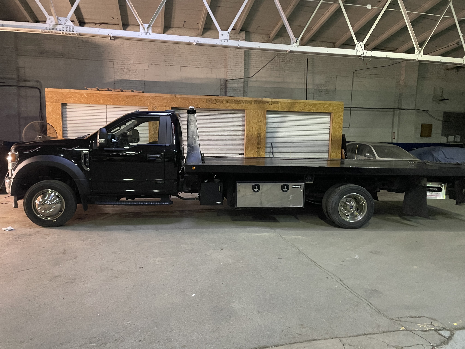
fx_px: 349
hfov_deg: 67.3
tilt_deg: -8.6
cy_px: 174
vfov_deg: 53.1
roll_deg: -1.6
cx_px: 232
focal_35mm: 26
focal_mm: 4.2
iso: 800
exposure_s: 1/30
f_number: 1.6
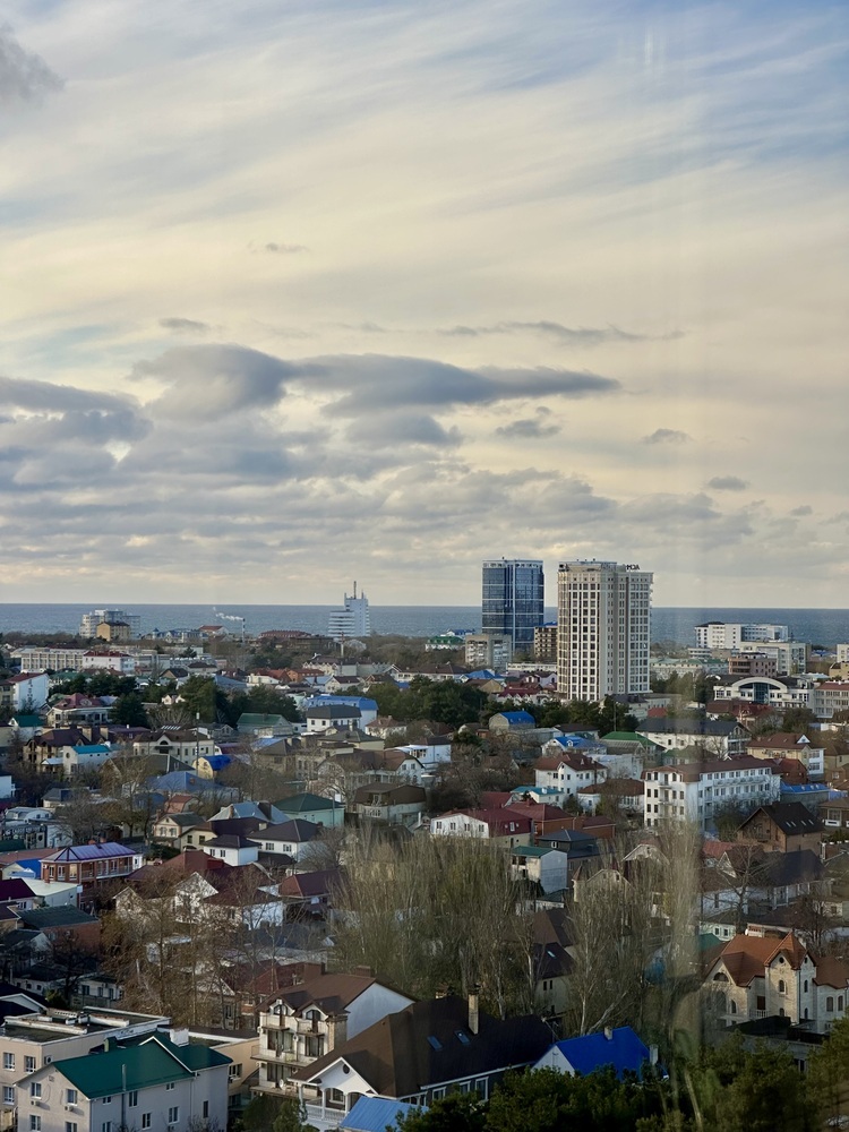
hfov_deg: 19.1
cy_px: 566
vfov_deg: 25.3
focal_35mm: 77
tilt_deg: +1.6
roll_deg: -0.6
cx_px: 424
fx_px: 2518
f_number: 2.8
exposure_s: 1/351
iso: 32
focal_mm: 9
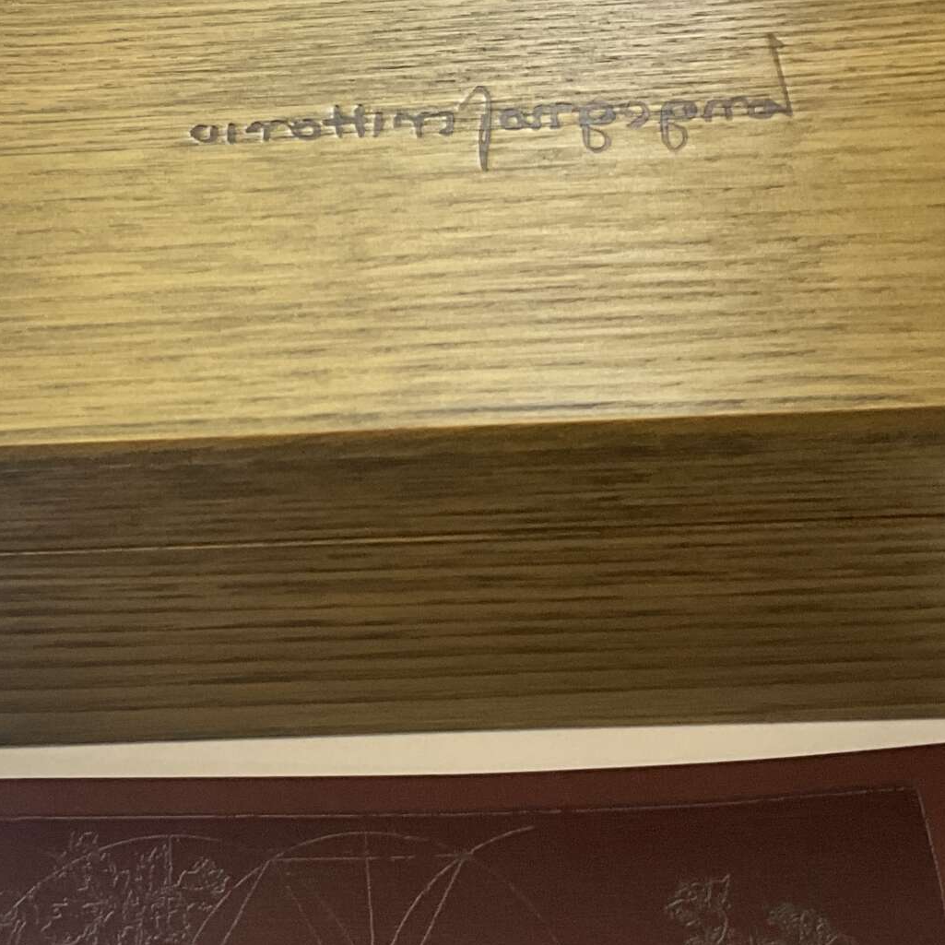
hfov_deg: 26.8
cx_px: 365
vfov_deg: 26.9
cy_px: 484
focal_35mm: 64
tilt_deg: -55.4
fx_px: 1977
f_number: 1.8
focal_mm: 3
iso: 50
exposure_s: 1/100
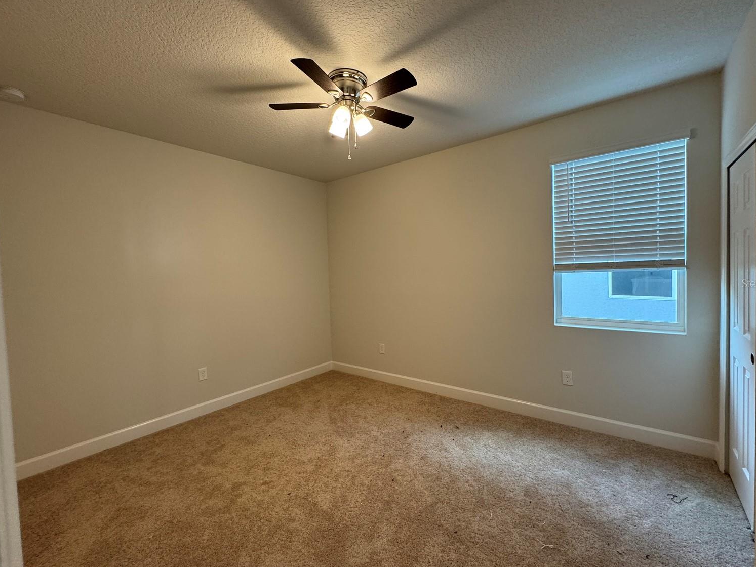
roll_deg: +1.3
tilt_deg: -3.1
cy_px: 283
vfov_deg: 81.8
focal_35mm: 15
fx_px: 328
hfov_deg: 98.2
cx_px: 384
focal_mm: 2.22
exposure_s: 1/60
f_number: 2.2
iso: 200
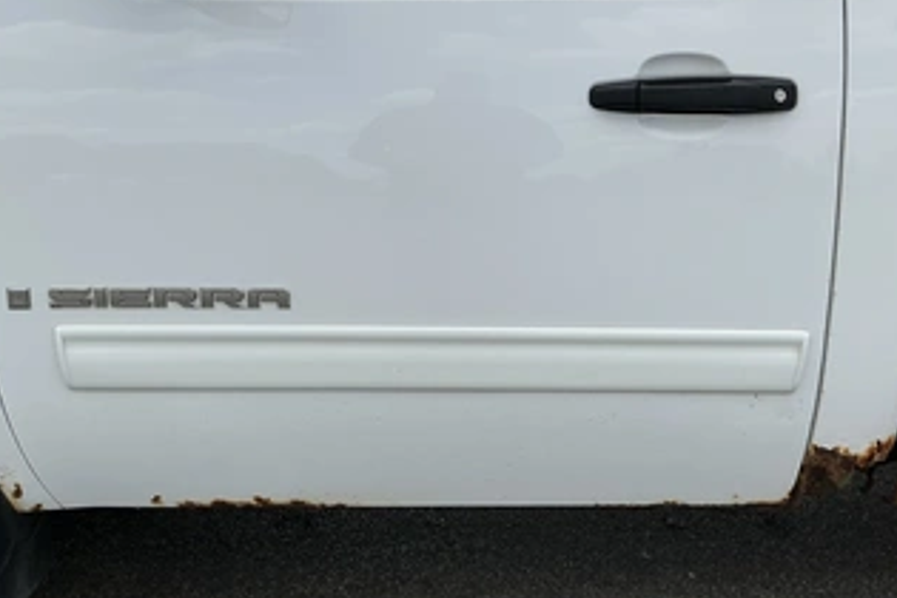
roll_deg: -1.6
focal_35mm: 37
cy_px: 248
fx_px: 922
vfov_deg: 35.8
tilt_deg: -12.1
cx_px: 461
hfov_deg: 51.9
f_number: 1.8
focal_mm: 3
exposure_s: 1/1675
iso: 25
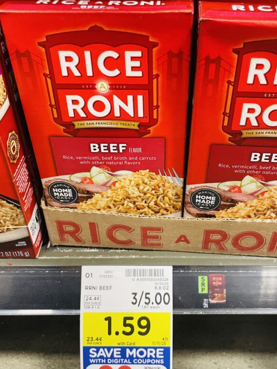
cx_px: 156
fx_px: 363
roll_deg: -0.5
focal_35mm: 34
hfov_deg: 41.7
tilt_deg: -37.6
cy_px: 196
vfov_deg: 53.9
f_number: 1.6
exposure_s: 1/60
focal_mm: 4.2
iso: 400
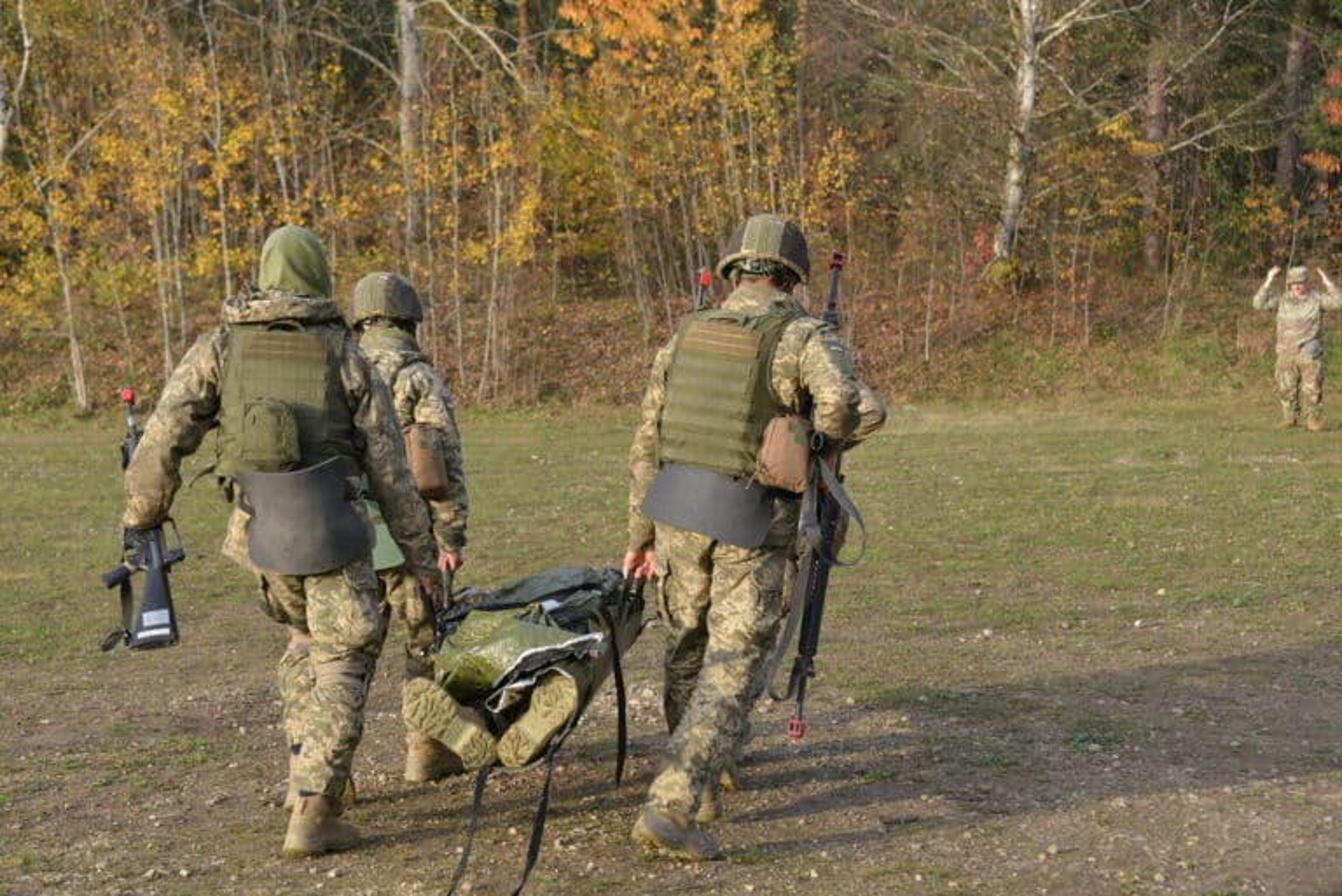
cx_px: 671
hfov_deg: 28.1
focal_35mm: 72
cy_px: 448
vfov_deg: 19.0
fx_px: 2685
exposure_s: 1/500
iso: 500
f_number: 6.3
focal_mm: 72
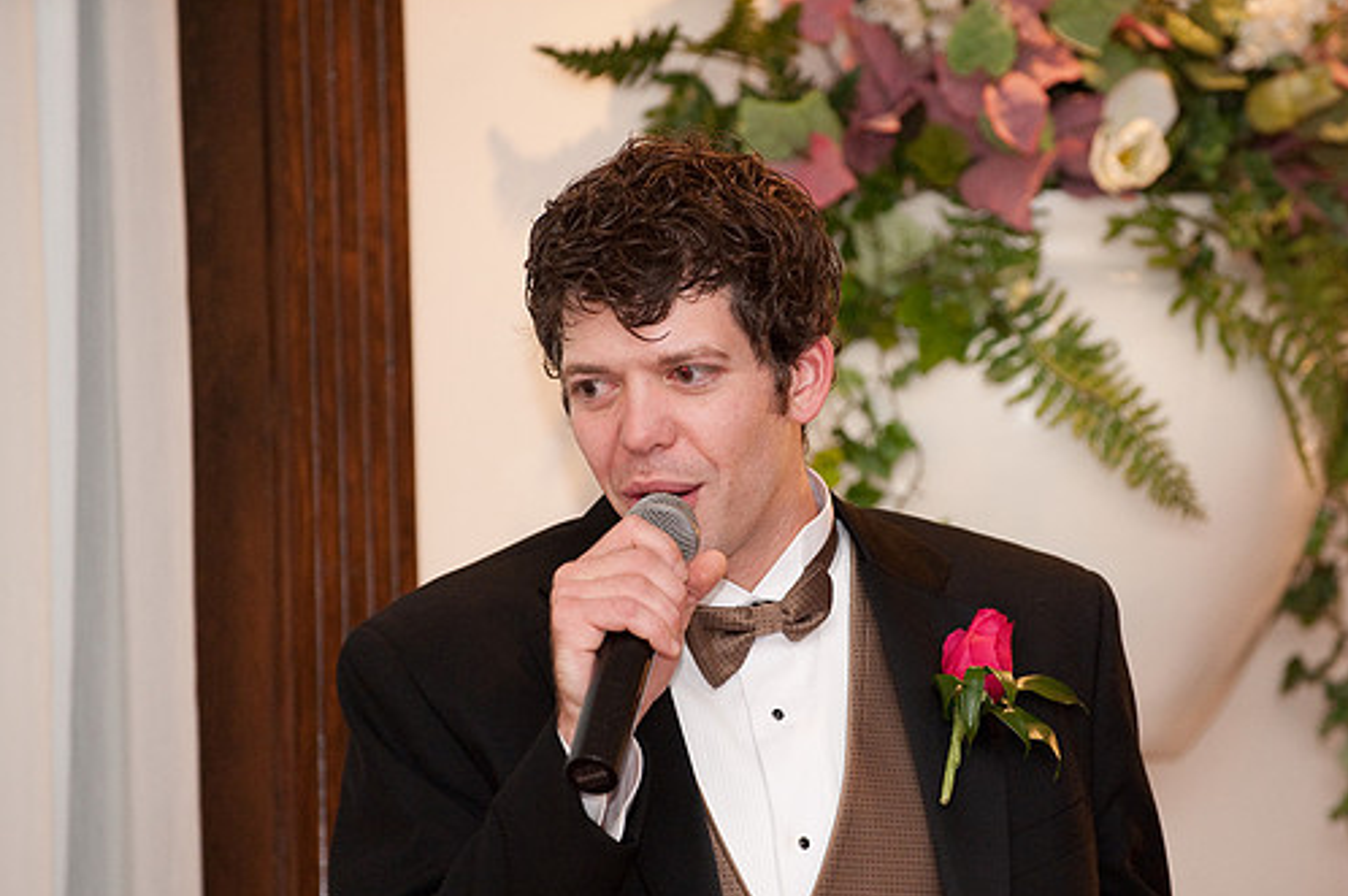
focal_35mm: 233
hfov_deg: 8.8
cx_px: 736
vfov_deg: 5.9
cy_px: 514
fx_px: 8716
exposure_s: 1/60
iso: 2000
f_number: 4.5
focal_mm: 200
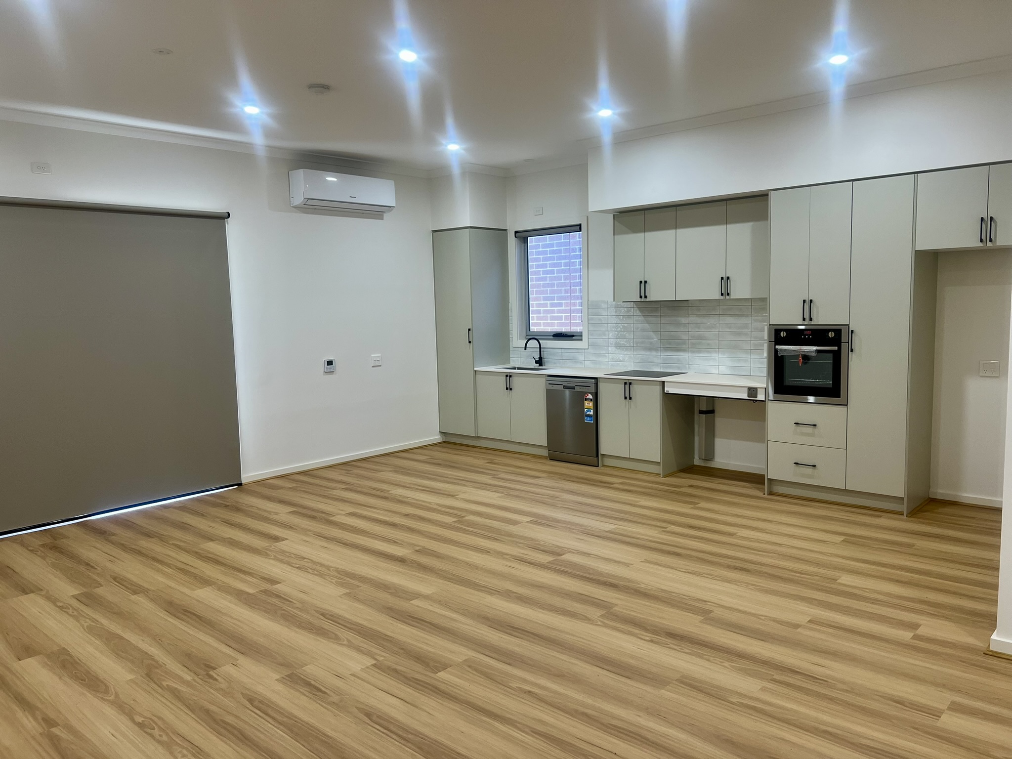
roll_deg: +2.4
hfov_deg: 67.3
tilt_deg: -5.3
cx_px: 506
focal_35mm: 26
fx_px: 760
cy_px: 380
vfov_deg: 53.1
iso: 100
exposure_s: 1/100
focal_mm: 5.7
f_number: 1.5
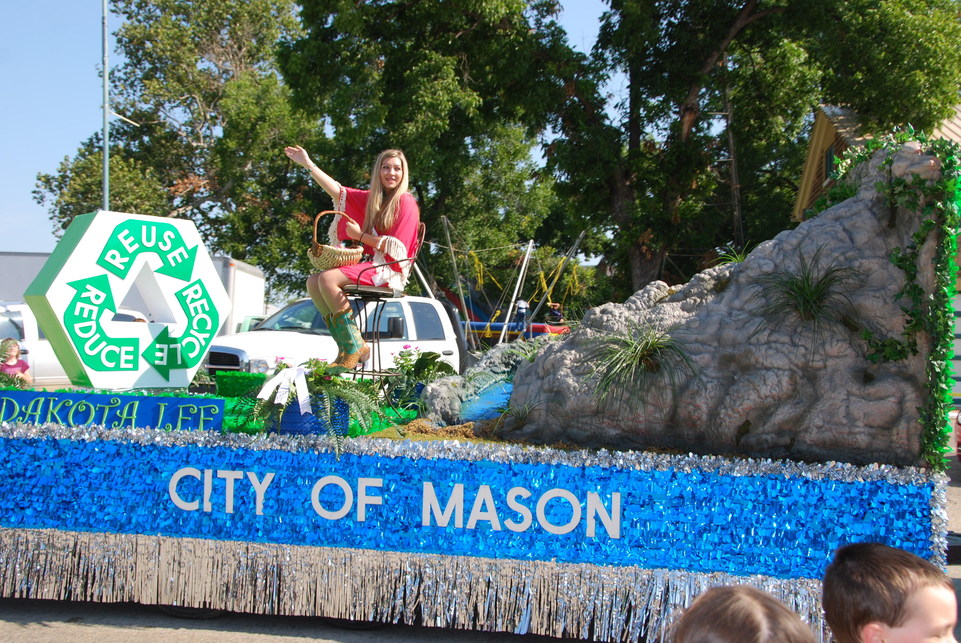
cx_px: 480
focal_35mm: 39
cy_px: 322
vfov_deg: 34.3
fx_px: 1042
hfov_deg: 49.5
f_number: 6.3
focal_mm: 26
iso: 100
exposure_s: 1/200
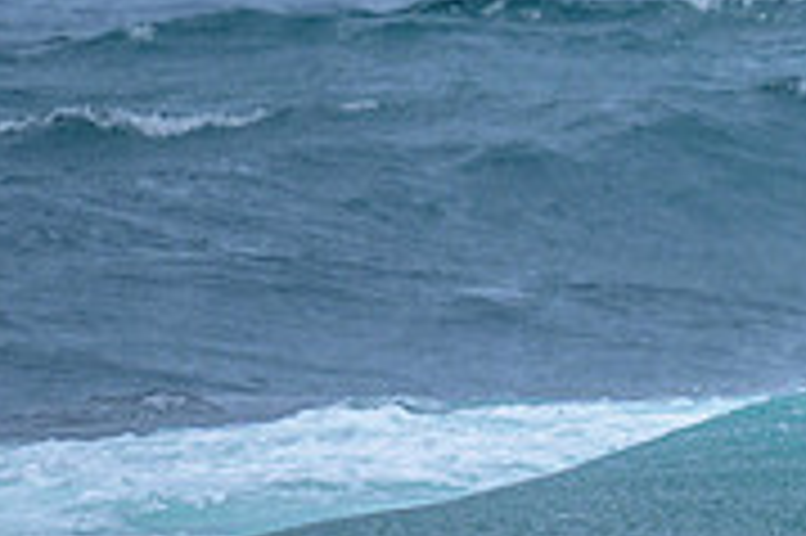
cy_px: 443
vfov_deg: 0.4
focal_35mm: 3575
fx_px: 79965
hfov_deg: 0.6
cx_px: 1182
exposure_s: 1/3200
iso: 280
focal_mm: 800
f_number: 6.3
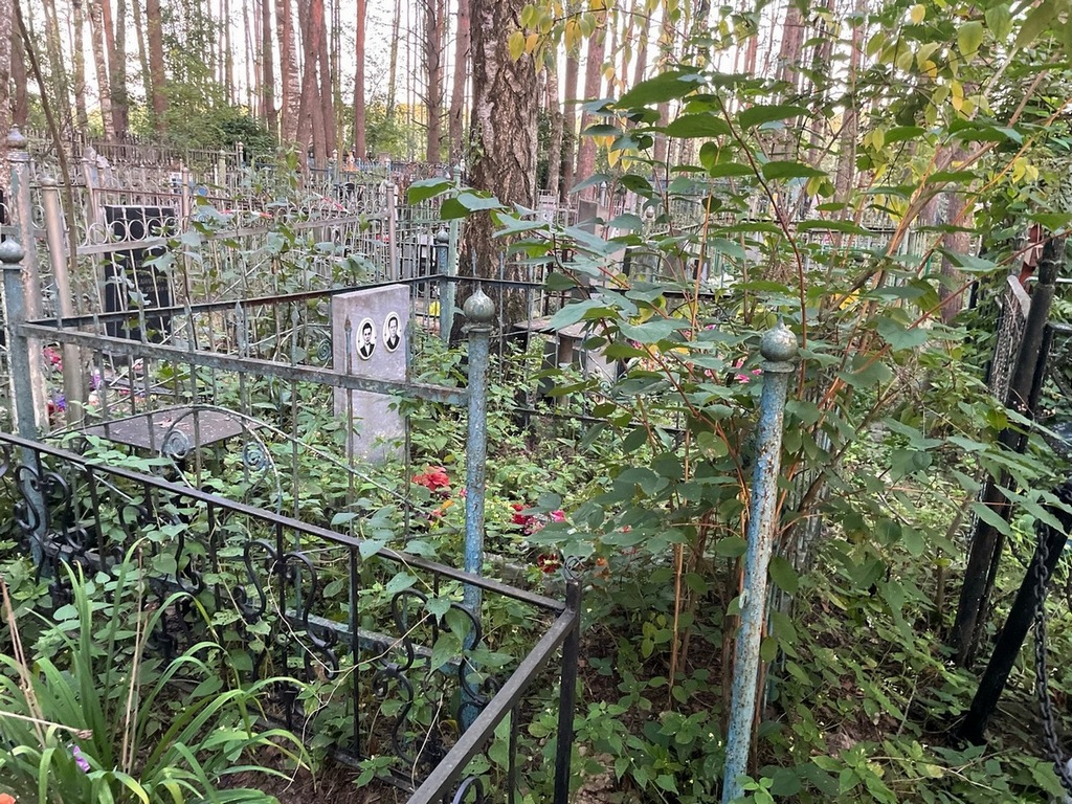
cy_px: 402
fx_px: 805
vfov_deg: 53.1
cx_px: 536
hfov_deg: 67.3
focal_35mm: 26
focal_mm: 4.2
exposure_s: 1/45
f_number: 1.6
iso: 500
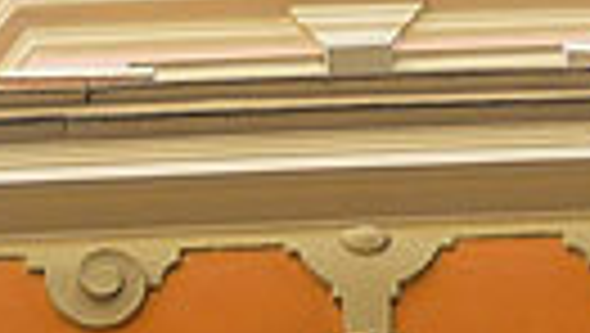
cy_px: 601
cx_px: 338
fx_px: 2694
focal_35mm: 172
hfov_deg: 12.5
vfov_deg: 6.9
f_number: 2.9
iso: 100
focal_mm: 6
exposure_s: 1/200
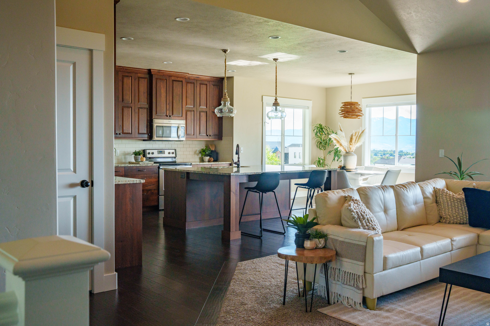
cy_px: 163
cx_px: 245
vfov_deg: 37.4
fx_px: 482
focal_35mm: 35
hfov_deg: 53.9
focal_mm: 35.4
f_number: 8
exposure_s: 1/125
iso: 500
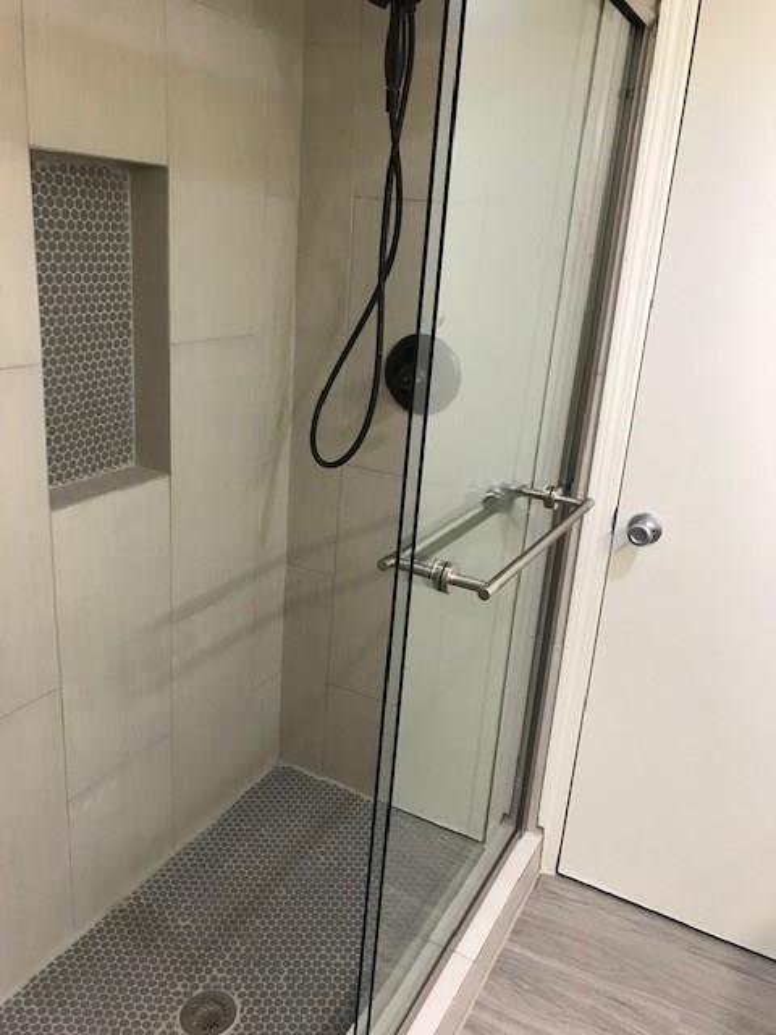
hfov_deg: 49.7
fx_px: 837
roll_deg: -3.7
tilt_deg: -18.3
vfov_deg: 63.4
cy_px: 518
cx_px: 388
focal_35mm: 28
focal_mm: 3.99
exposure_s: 1/30
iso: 40
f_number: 1.8
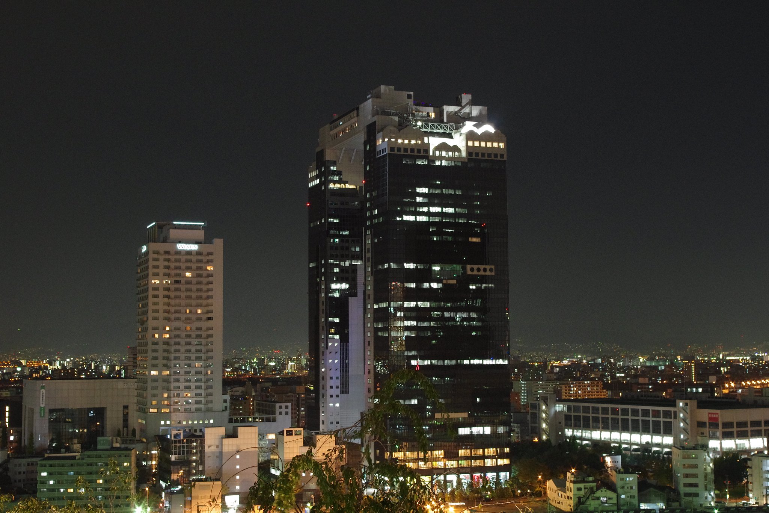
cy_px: 256
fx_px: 1111
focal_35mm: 52
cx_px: 384
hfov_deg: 38.2
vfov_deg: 26.0
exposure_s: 1/2
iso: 3200
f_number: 8
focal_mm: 35
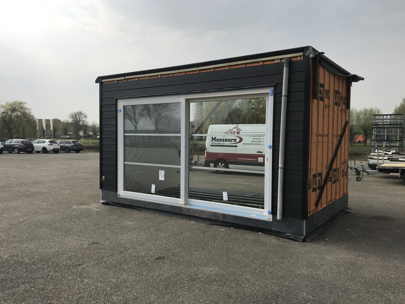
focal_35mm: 29
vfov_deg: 48.2
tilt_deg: -2.6
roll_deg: +0.2
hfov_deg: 61.7
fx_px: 339
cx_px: 204
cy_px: 155
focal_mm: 3.99
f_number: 1.8
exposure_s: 1/2994
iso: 20
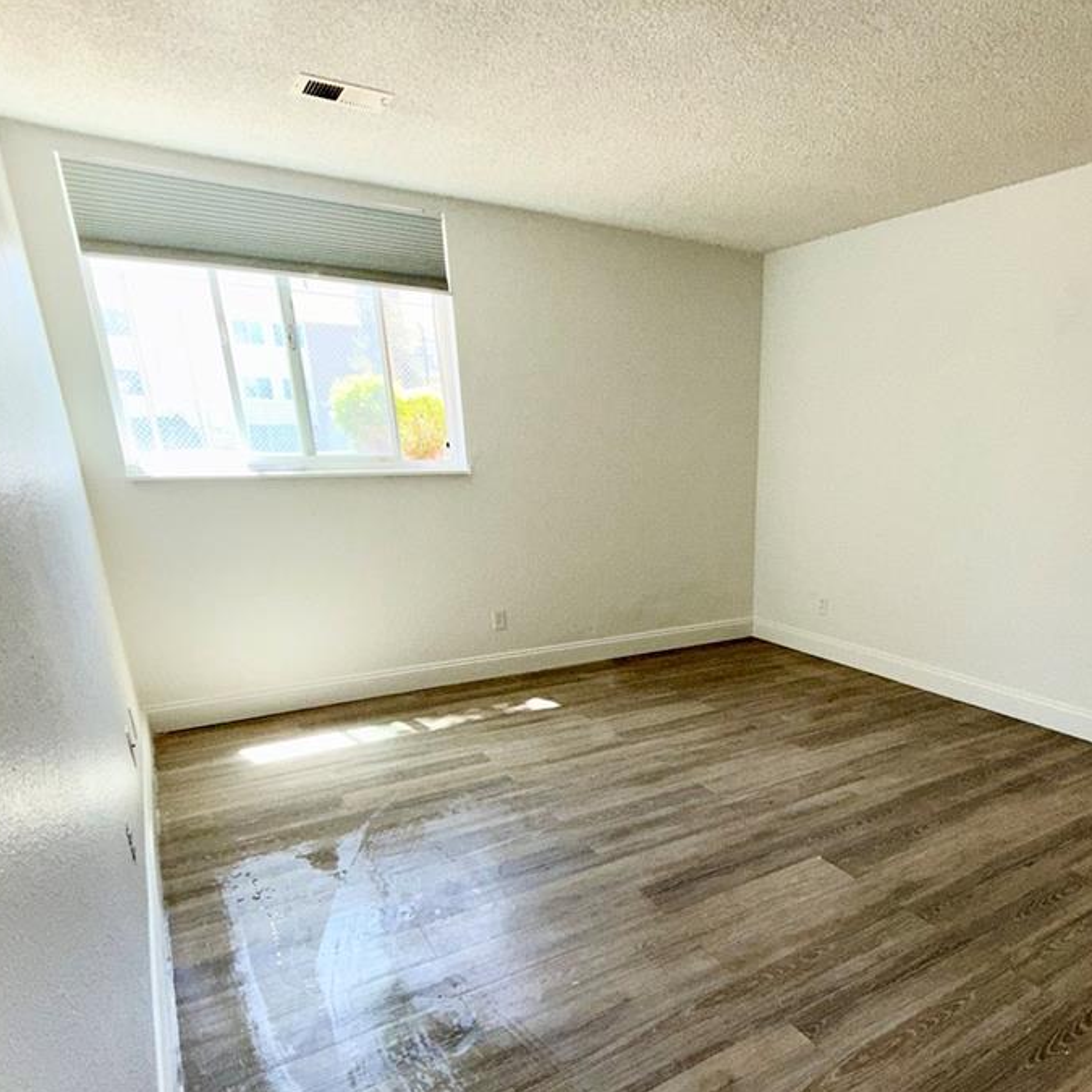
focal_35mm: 22
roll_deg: -0.8
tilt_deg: -19.4
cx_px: 710
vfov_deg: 67.8
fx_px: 785
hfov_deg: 68.1
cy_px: 723
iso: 80
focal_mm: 2.22
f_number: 2.2
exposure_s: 1/122
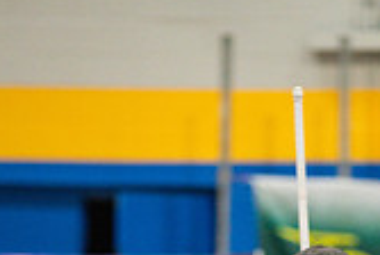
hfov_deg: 4.5
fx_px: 4832
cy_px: 478
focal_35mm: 457
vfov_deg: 3.0
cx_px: 300
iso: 6400
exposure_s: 1/500
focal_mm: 170
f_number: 4
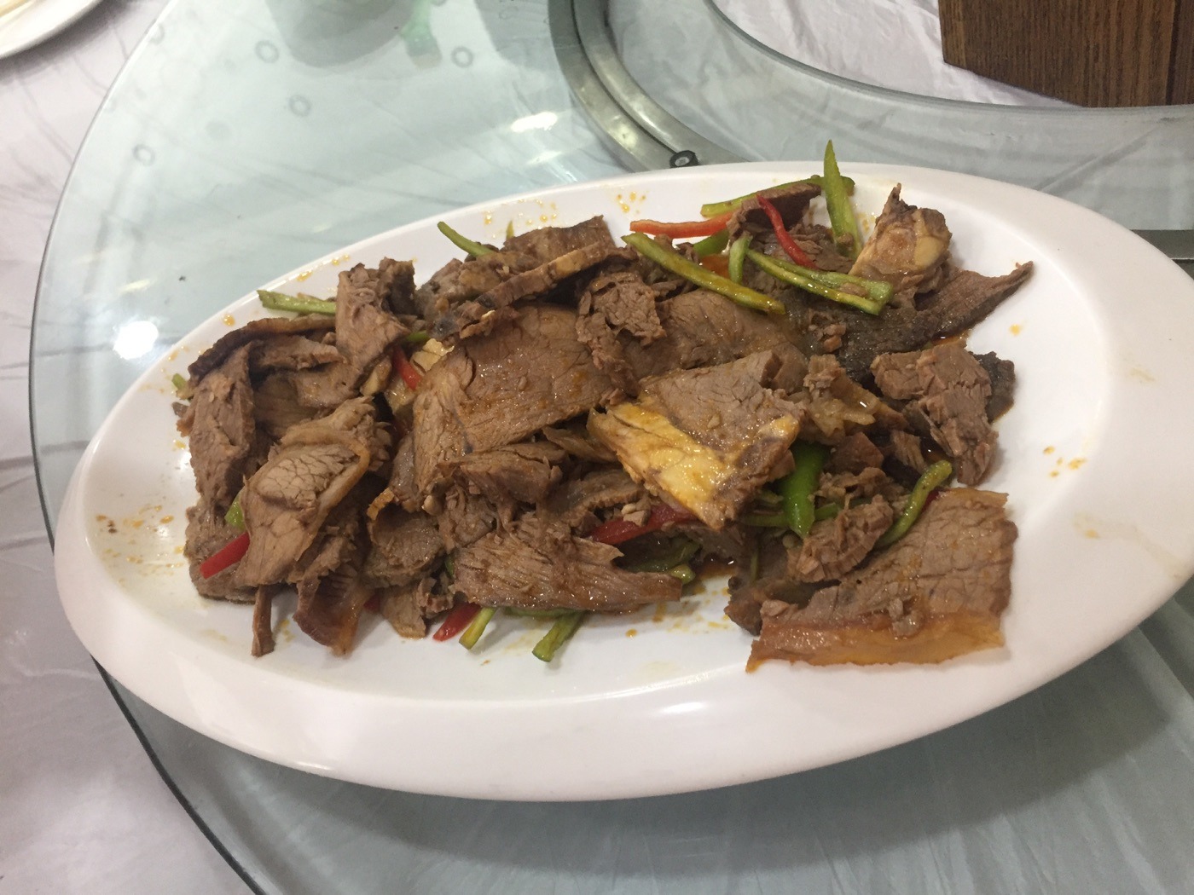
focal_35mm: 29
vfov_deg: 48.2
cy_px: 448
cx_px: 597
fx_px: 1000
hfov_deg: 61.7
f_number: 2.2
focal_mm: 4.15
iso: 200
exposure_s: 1/33
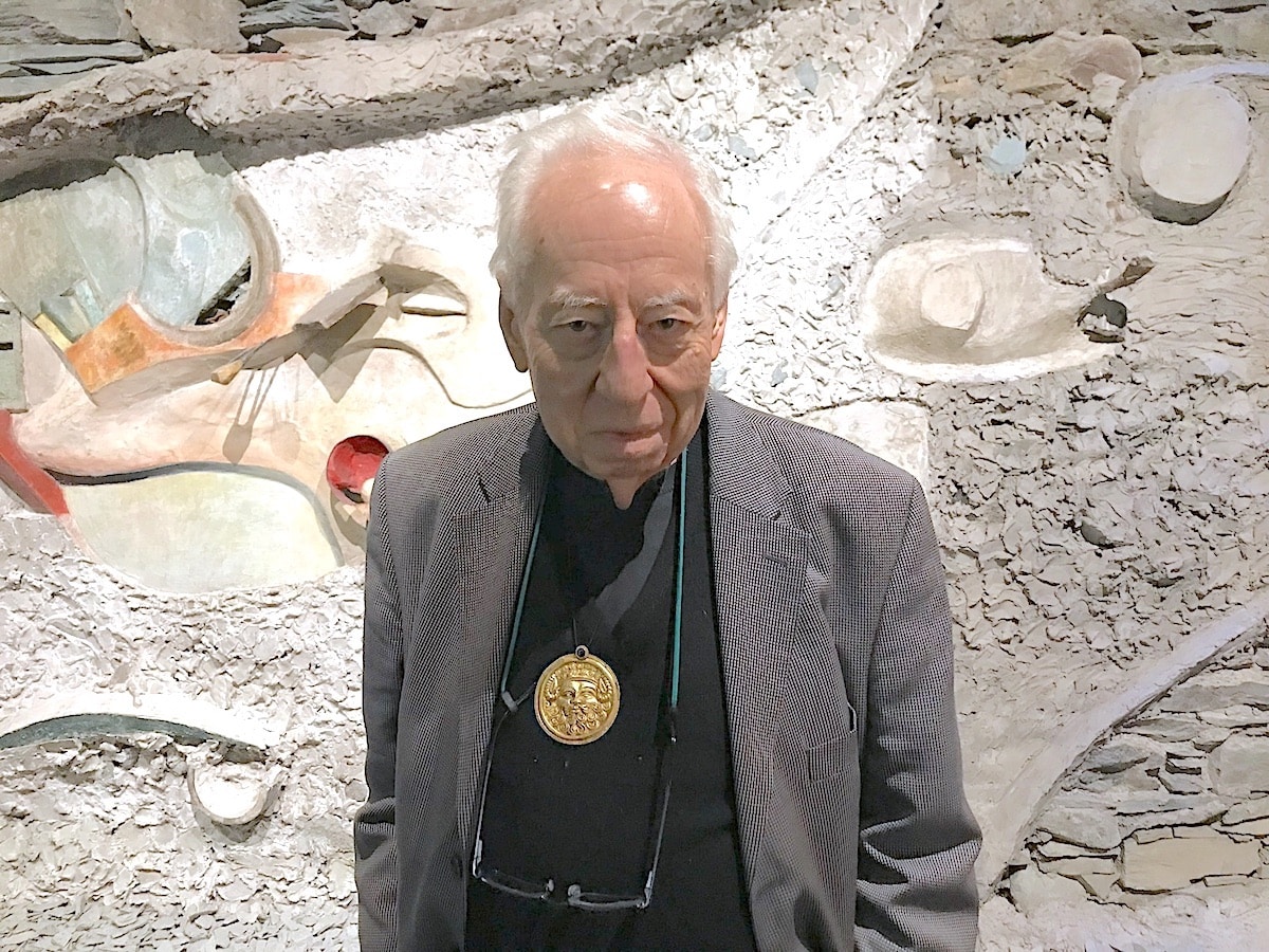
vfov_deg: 49.7
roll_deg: +0.7
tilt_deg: -8.4
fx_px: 1026
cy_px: 476
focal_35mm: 28
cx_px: 634
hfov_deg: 63.4
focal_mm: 3.99
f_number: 1.8
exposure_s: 1/4
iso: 100
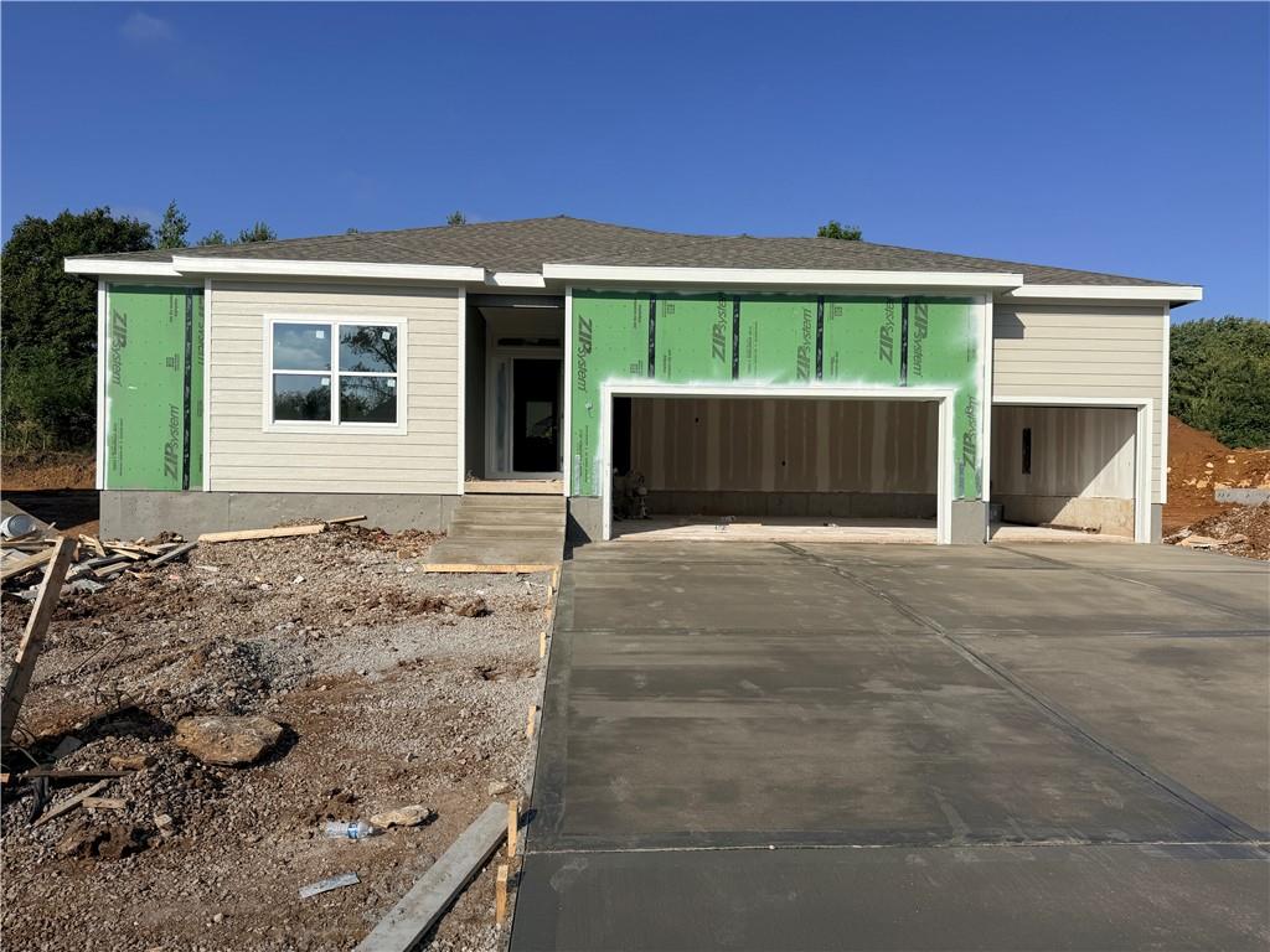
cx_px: 635
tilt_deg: +0.1
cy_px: 476
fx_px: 881
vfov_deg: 56.8
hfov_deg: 71.6
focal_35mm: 24
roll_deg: -0.9
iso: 80
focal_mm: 6.76
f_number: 1.78
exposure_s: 1/9091
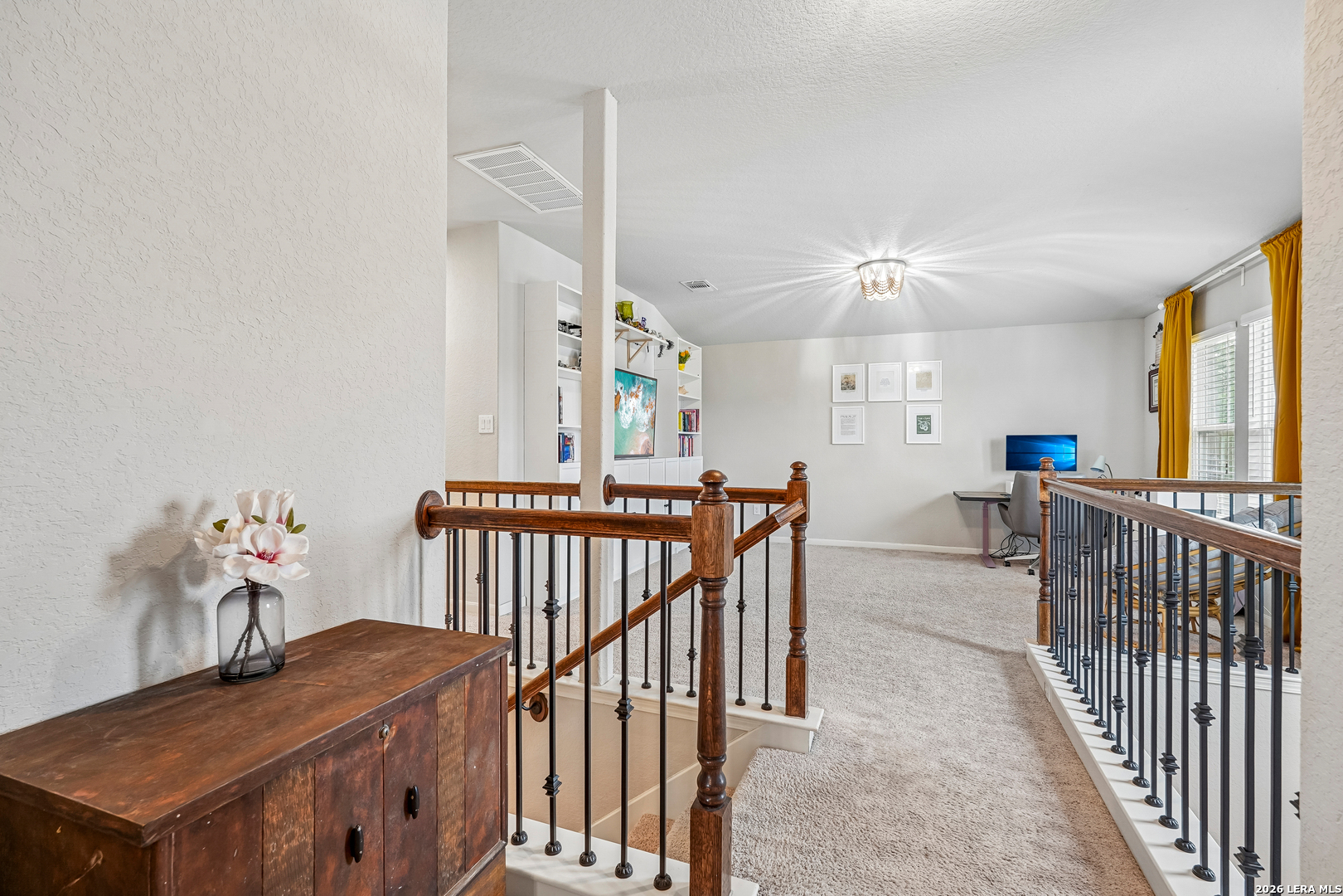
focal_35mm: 16
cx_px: 672
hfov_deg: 95.0
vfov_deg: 72.1
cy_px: 448
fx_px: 615
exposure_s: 1/5
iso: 400
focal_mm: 16.5
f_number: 8
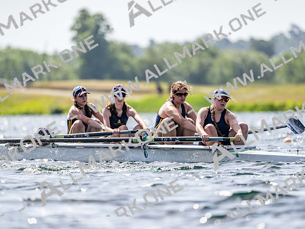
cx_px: 161
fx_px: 3834
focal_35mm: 435
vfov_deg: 3.4
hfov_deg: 4.6
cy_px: 114
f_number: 4.5
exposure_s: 1/2500
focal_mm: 400
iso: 200
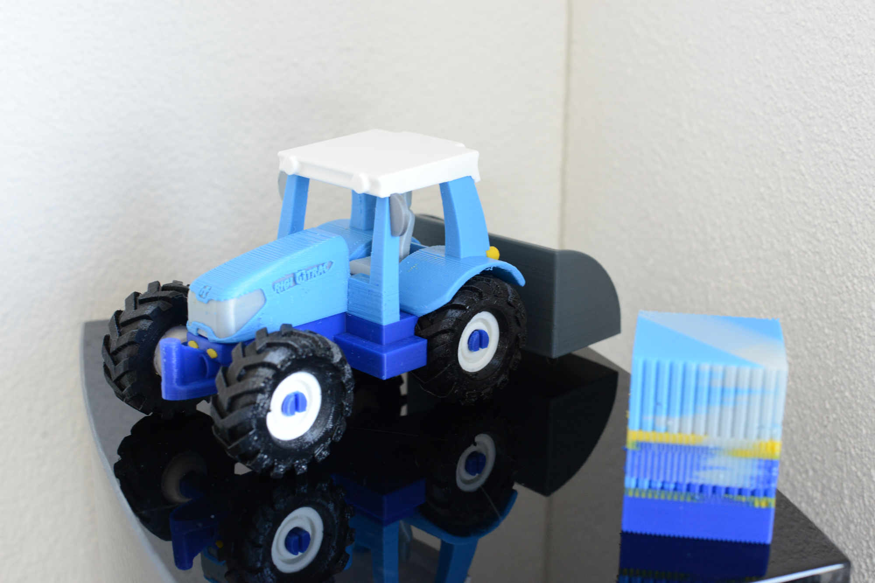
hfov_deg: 39.6
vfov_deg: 27.0
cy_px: 292
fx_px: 1215
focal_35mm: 50
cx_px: 438
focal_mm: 50
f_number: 6.3
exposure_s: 1/50
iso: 1800
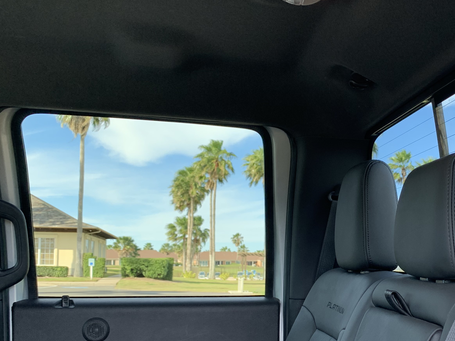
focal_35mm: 45
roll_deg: -0.5
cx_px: 363
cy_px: 245
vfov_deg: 31.7
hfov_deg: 40.4
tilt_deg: +1.6
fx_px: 591
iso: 32
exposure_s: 1/122
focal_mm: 4.25
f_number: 1.8
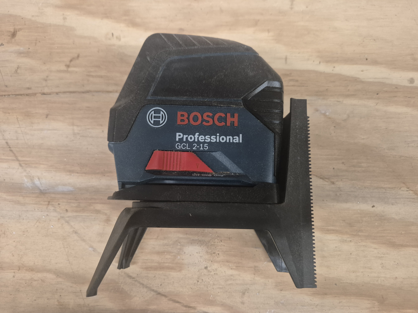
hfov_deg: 73.9
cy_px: 156
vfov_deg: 58.9
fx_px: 278
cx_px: 209
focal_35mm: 23
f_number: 1.8
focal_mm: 5.4
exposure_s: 1/100
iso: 1000
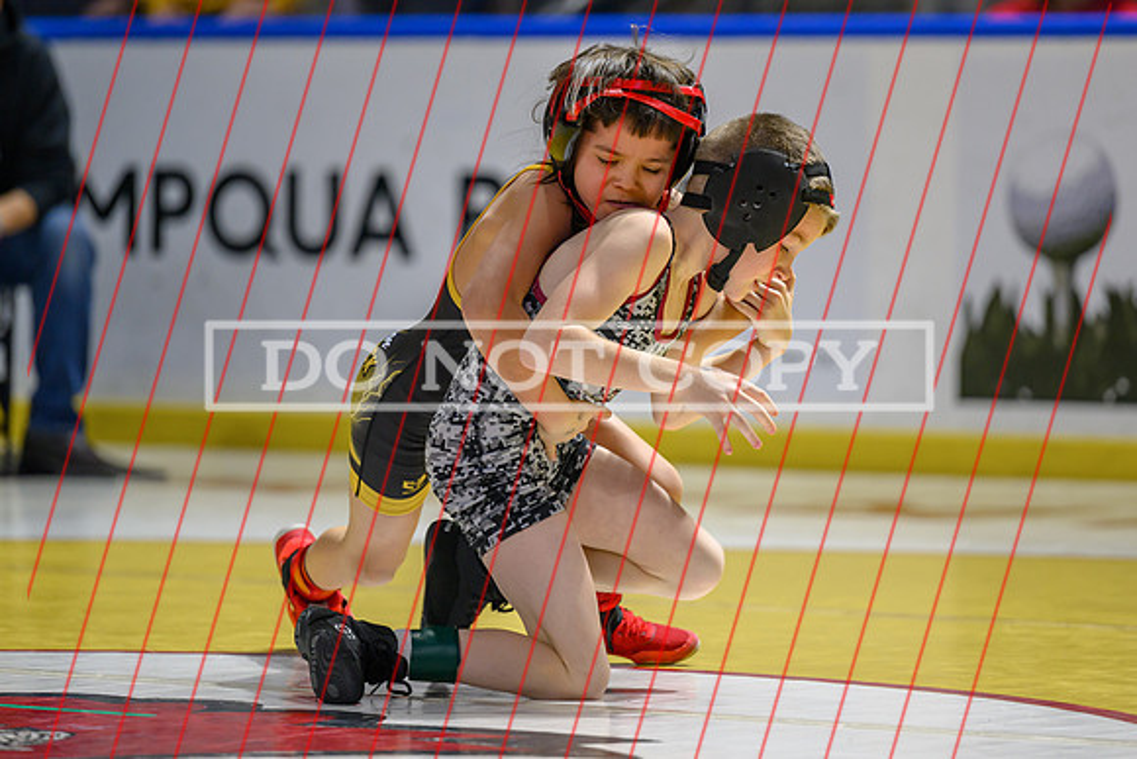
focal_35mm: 226
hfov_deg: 9.1
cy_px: 325
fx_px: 7125
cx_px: 629
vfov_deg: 6.1
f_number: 2.8
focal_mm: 185
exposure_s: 1/800
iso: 1600
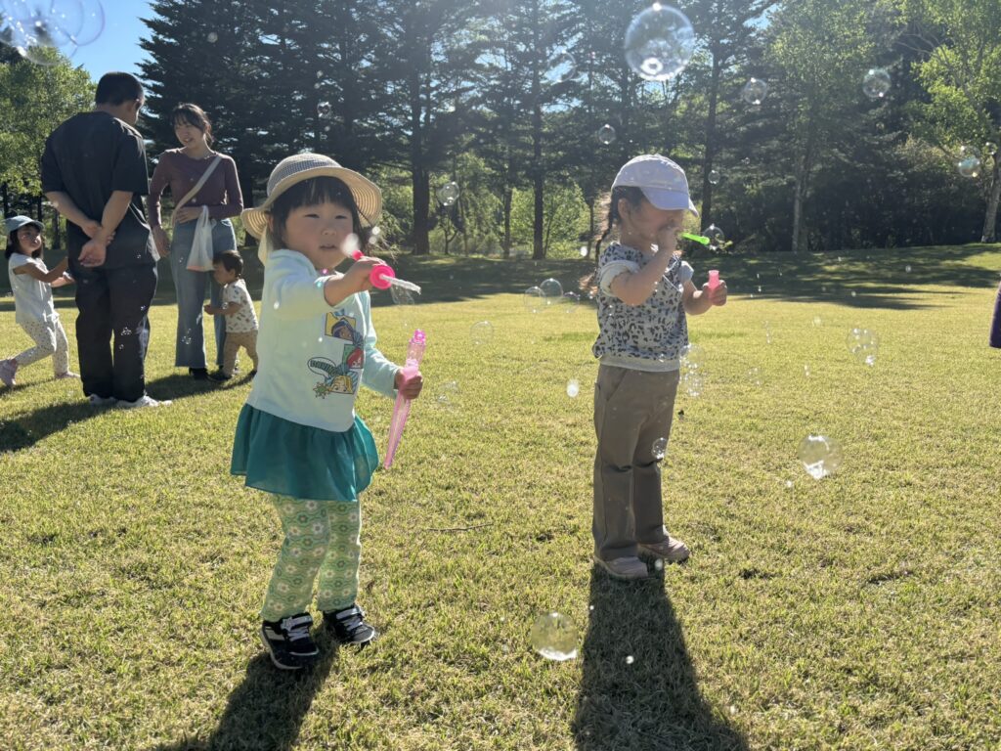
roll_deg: +0.4
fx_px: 752
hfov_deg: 67.3
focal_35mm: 26
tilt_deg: -11.6
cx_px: 500
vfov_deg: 53.1
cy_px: 376
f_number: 1.6
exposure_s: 1/2151
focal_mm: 5.96
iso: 50
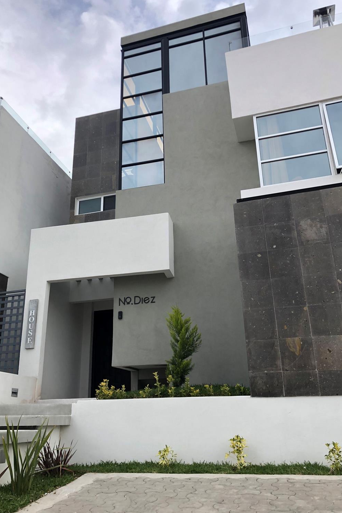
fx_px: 427
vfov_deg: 61.9
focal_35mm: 30
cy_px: 252
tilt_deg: +23.1
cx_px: 158
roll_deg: -1.0
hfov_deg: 43.6
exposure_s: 1/842
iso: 20
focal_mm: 4
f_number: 1.8
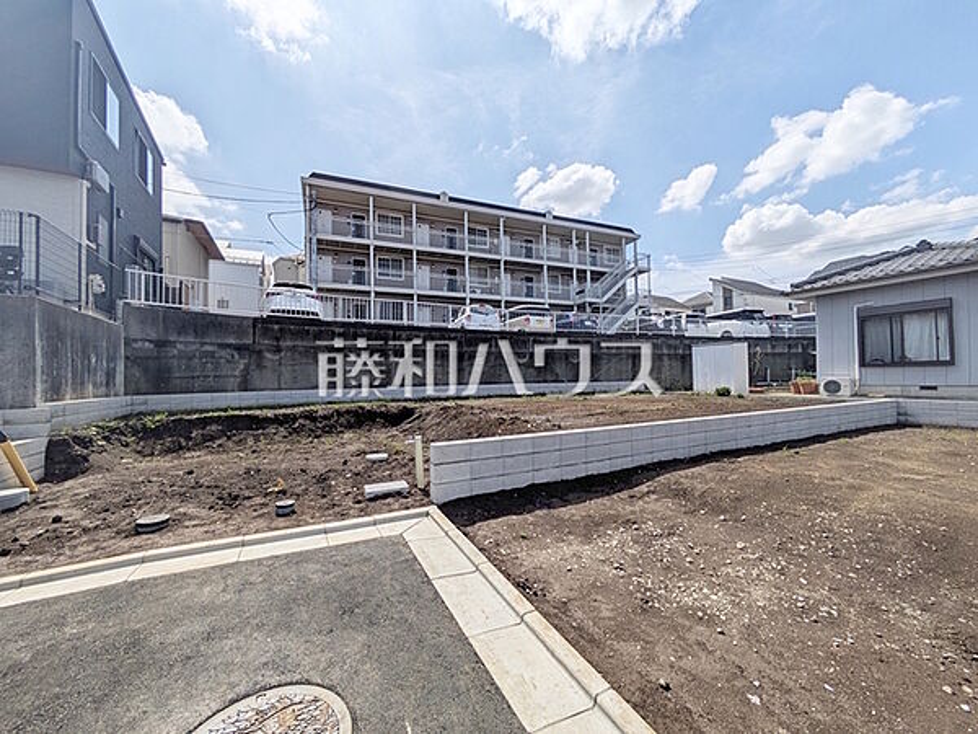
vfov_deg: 85.7
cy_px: 367
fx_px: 396
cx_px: 489
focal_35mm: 14
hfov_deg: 102.1
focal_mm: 1.83
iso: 49
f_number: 2.2
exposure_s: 1/4367
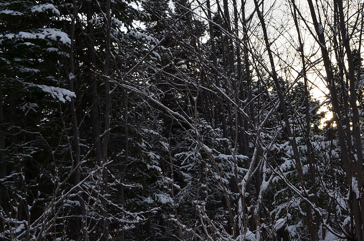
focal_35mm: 55
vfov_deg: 24.5
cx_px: 347
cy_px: 143
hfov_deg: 33.8
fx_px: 555
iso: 250
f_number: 10
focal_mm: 18
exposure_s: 1/250
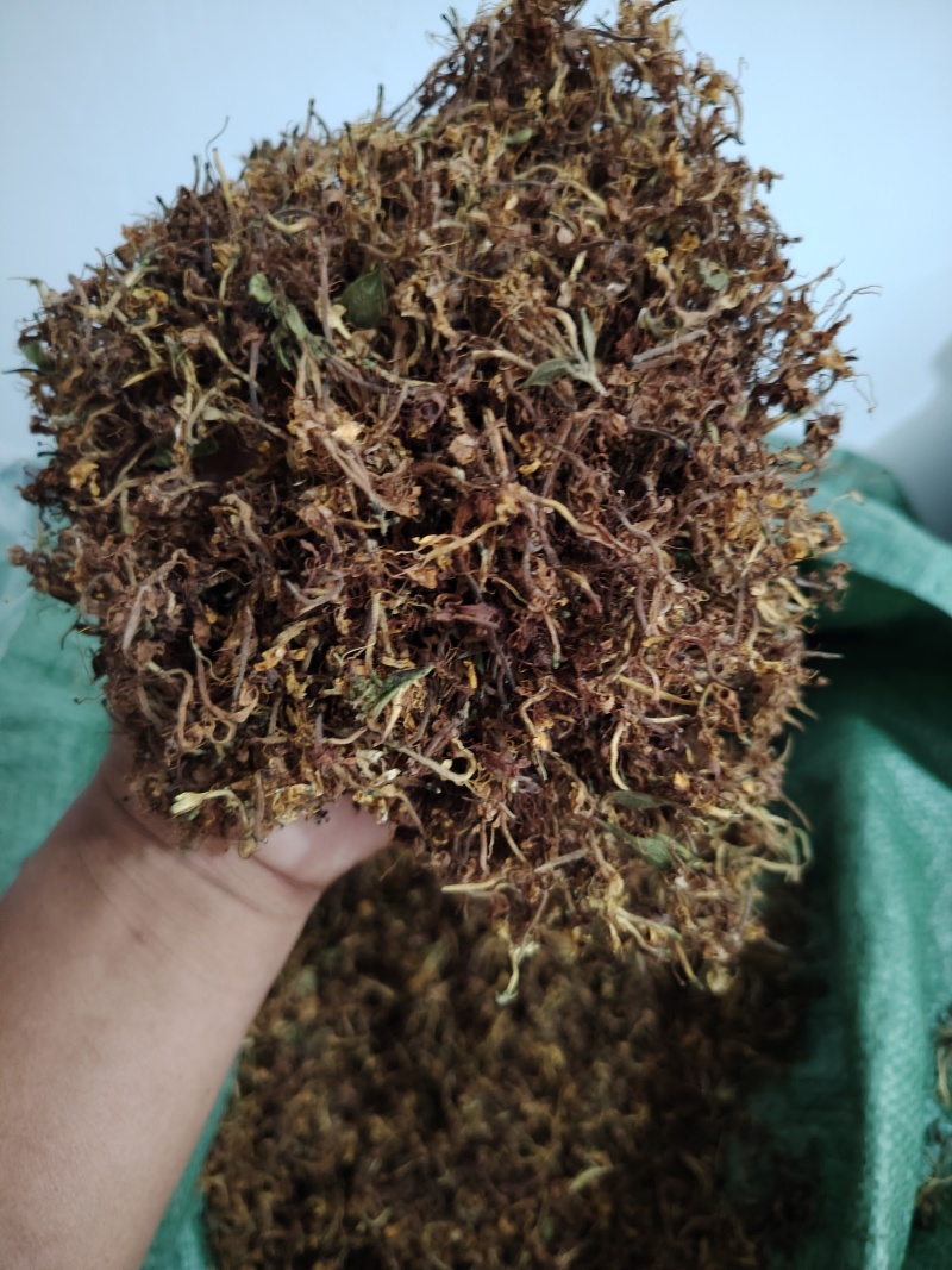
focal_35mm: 24
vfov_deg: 71.6
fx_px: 880
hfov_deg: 56.8
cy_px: 635
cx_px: 476
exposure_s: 1/25
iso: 3203
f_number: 1.75
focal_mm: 5.25
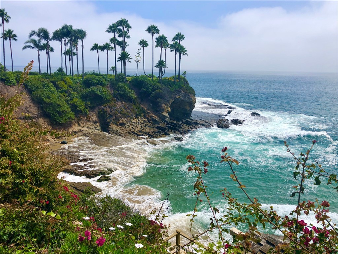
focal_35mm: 28
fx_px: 273
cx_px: 169
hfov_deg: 63.4
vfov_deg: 49.7
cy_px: 127
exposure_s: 1/3745
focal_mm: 4
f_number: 1.8
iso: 20
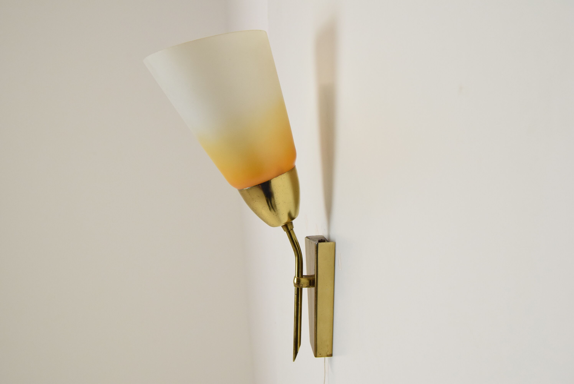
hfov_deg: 49.5
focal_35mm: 39
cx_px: 287
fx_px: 622
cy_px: 192
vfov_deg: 34.3
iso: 1600
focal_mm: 26
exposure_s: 1/200
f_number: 7.1
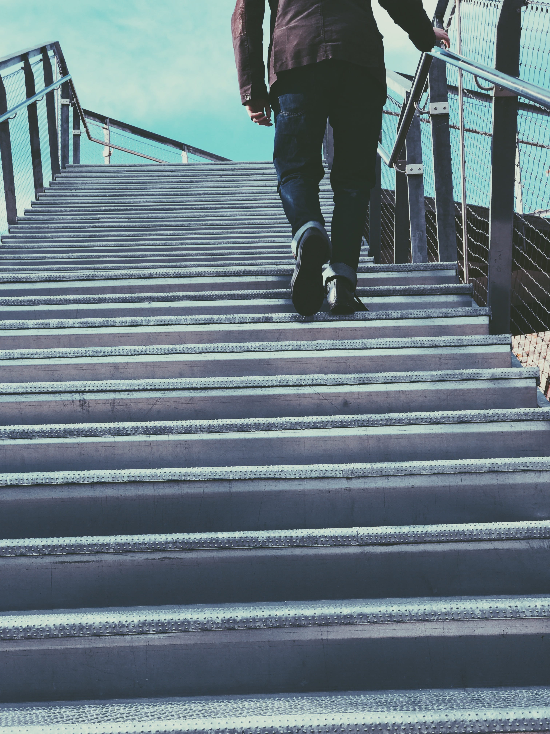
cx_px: 275
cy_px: 367
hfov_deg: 25.7
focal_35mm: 57
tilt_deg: +11.4
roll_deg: +1.3
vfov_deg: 33.8
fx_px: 1208
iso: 20
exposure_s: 1/357
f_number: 2.8
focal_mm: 6.6
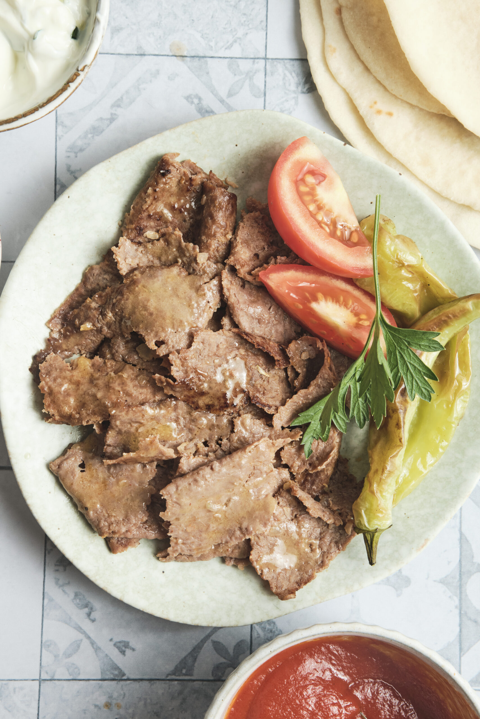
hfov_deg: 18.2
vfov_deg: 27.0
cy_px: 360
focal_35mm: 75
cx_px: 240
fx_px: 1500
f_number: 9
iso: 200
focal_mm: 50.3
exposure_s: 1/100
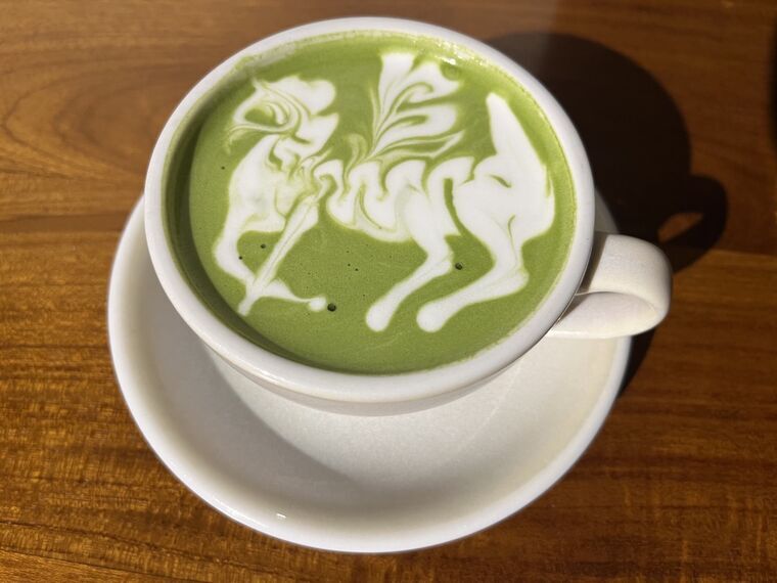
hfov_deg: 67.3
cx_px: 388
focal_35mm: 26
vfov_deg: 53.1
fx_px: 584
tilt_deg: -62.8
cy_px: 292
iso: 80
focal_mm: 5.1
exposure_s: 1/50
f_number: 1.6
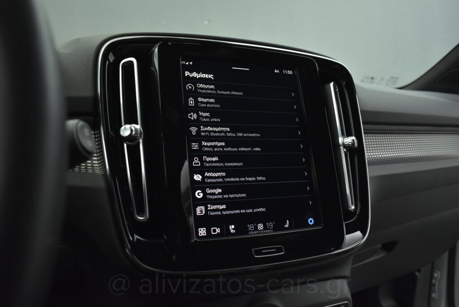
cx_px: 230
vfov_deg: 48.0
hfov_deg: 67.4
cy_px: 154
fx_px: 344
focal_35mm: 27
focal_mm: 18
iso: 1600
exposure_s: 1/125
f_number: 3.5
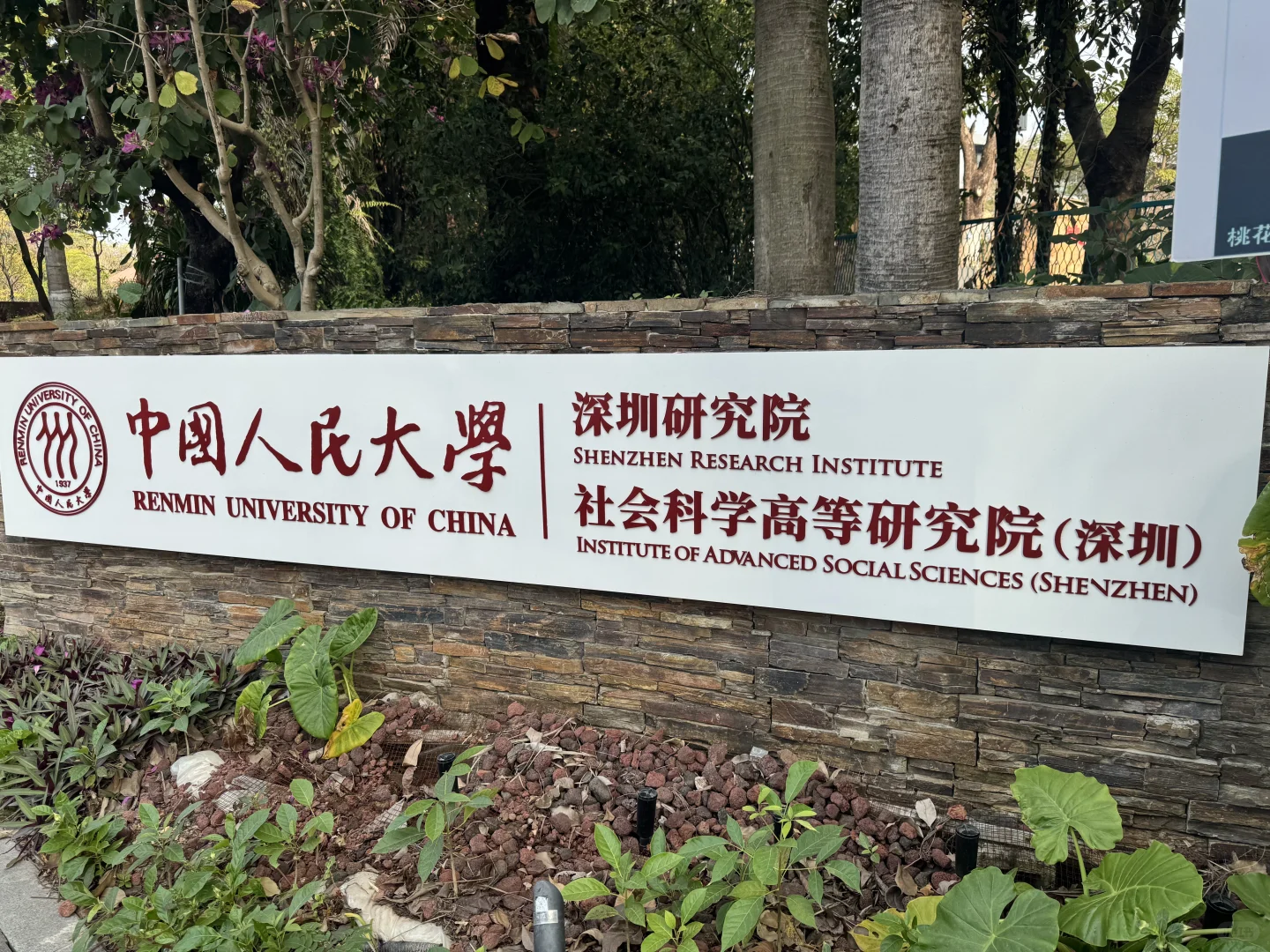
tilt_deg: -8.2
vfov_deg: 56.8
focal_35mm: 24
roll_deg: -0.6
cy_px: 476
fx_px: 881
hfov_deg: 71.6
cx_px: 635
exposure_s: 1/1456
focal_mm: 6.76
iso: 80
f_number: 1.78
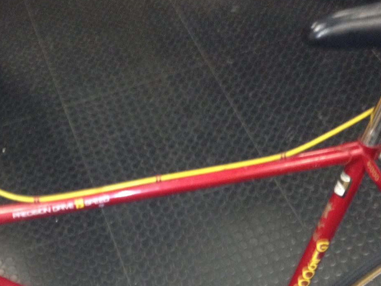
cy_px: 241
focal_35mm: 62
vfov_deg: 23.2
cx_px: 115
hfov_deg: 30.9
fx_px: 682
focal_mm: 4.28
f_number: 2.4
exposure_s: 1/20
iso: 320
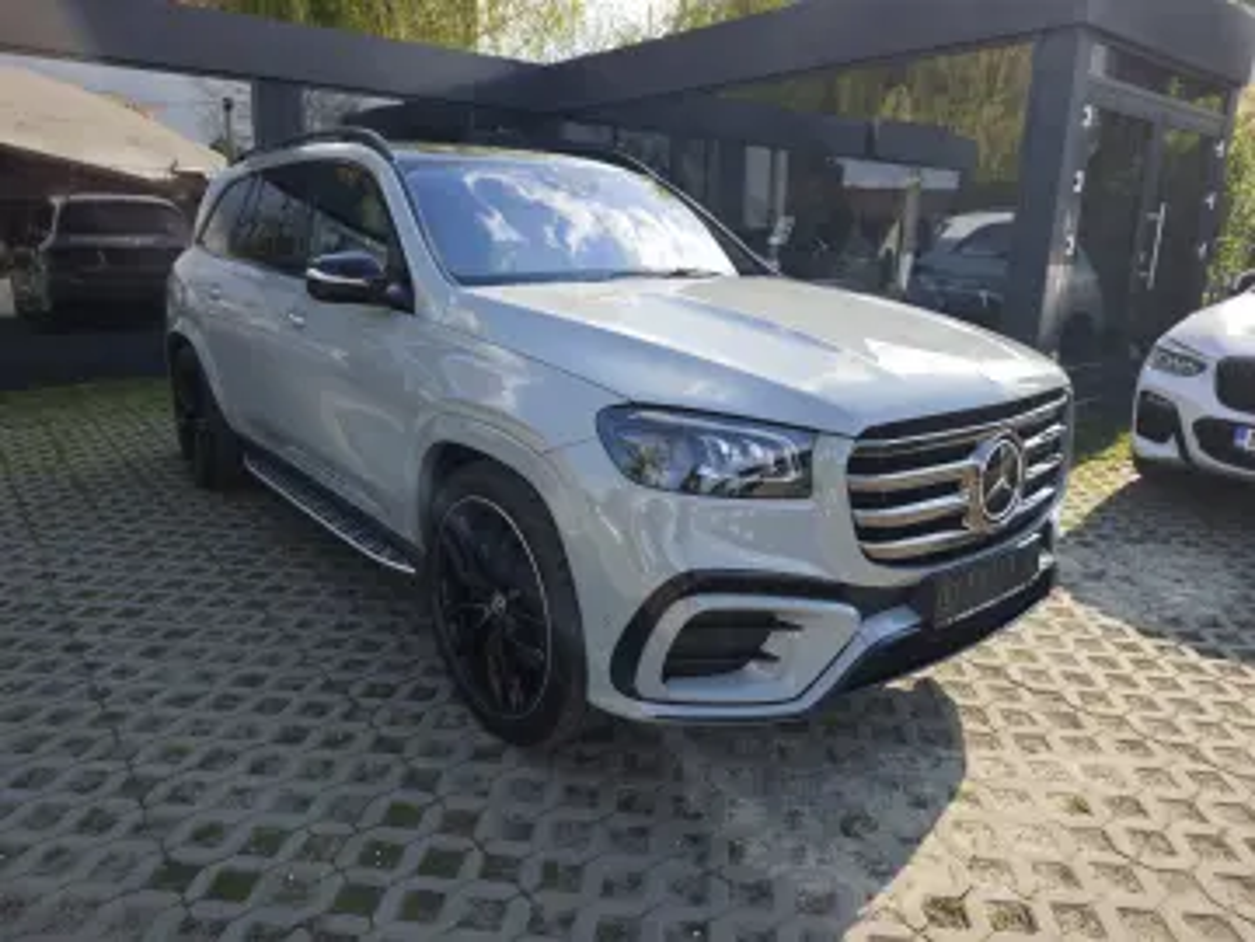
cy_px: 471
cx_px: 628
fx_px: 834
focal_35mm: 23
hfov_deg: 73.9
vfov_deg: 58.9
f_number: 1.6
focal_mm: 6.55
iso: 50
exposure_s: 1/873
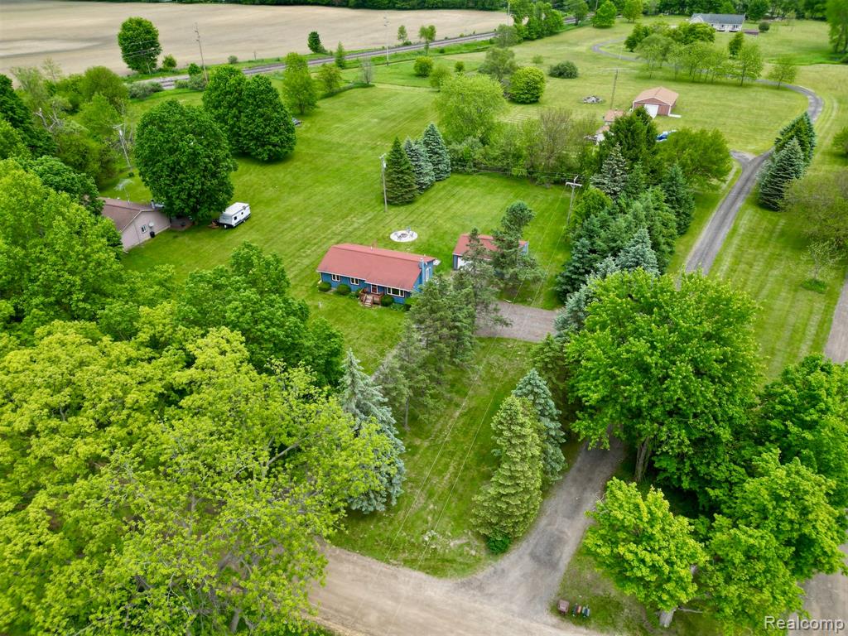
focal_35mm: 24
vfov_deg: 56.8
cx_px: 424
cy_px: 318
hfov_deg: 71.6
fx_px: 588
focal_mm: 6.72
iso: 100
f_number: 1.7
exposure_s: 1/1000
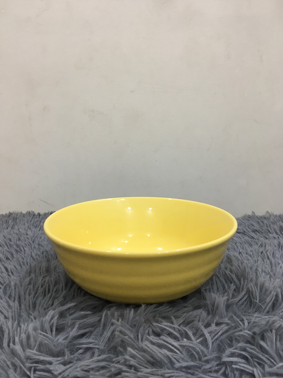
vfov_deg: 61.7
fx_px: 316
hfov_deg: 48.2
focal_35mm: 29
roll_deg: -0.2
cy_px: 189
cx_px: 142
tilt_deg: -11.6
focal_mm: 4.15
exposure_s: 1/33
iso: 80
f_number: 2.2
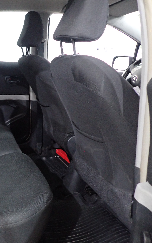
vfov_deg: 54.0
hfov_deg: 33.0
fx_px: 239
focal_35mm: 36
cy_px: 119
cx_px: 8
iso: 500
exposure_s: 1/30
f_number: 2
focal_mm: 4.5
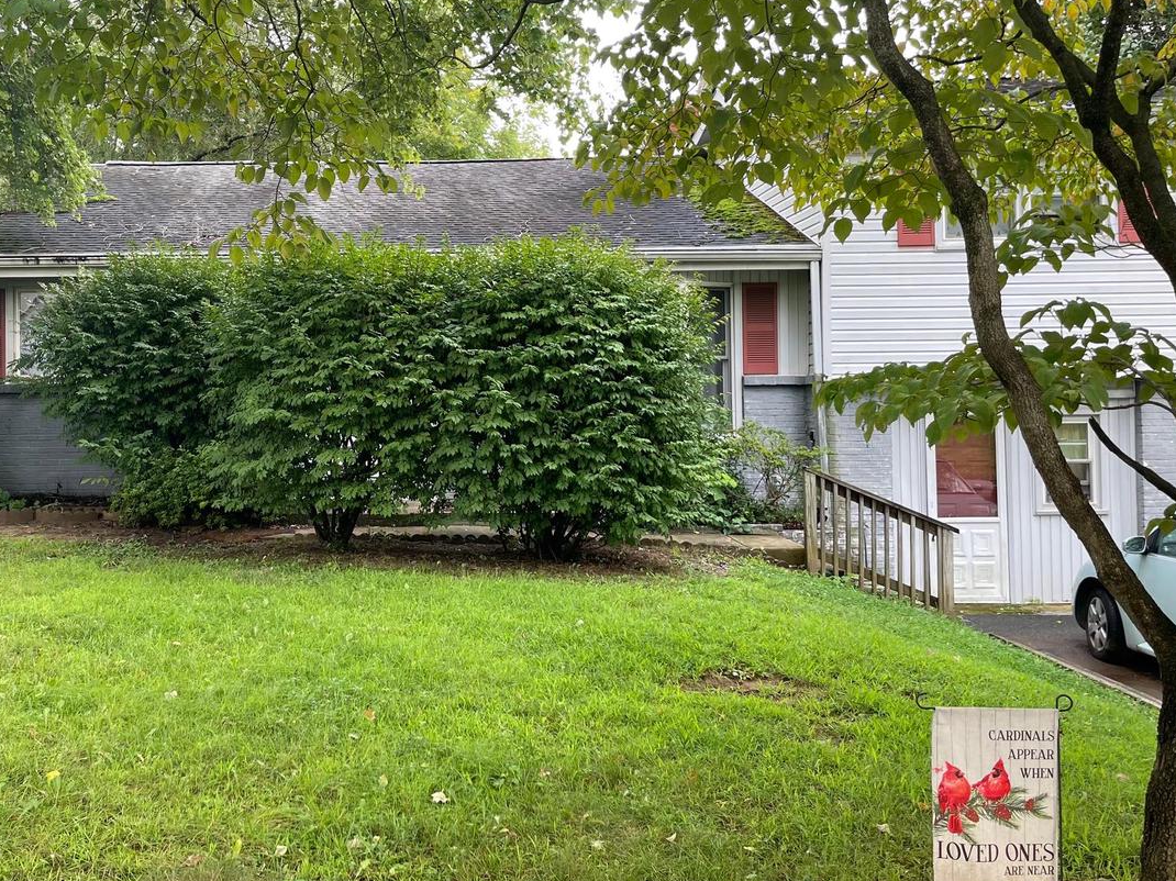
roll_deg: +0.8
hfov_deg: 51.7
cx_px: 399
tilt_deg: +1.4
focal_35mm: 35
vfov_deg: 40.6
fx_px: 1189
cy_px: 377
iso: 32
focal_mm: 4.2
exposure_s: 1/145
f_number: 1.6
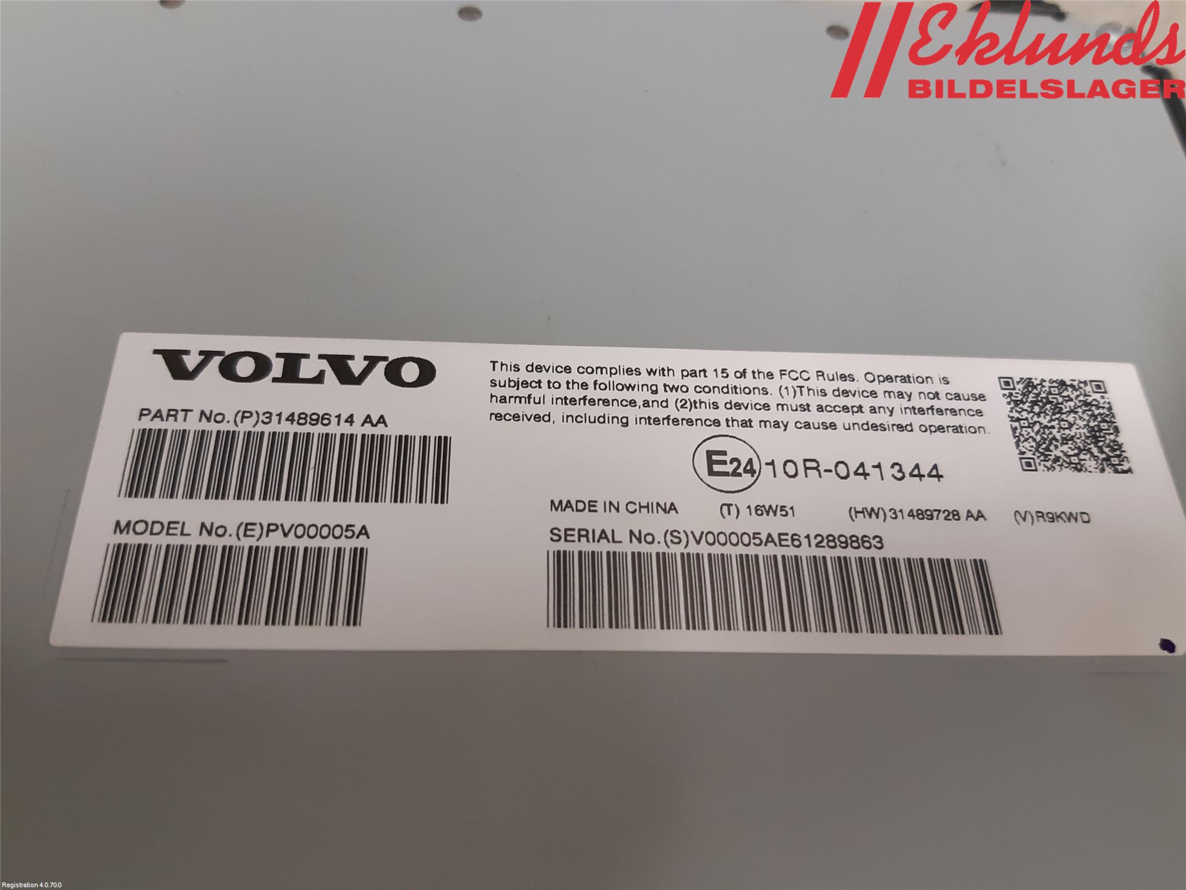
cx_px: 593
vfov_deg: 53.1
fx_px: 891
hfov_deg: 67.3
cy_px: 445
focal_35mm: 26
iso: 200
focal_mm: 3.93
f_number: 1.7
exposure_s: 1/50
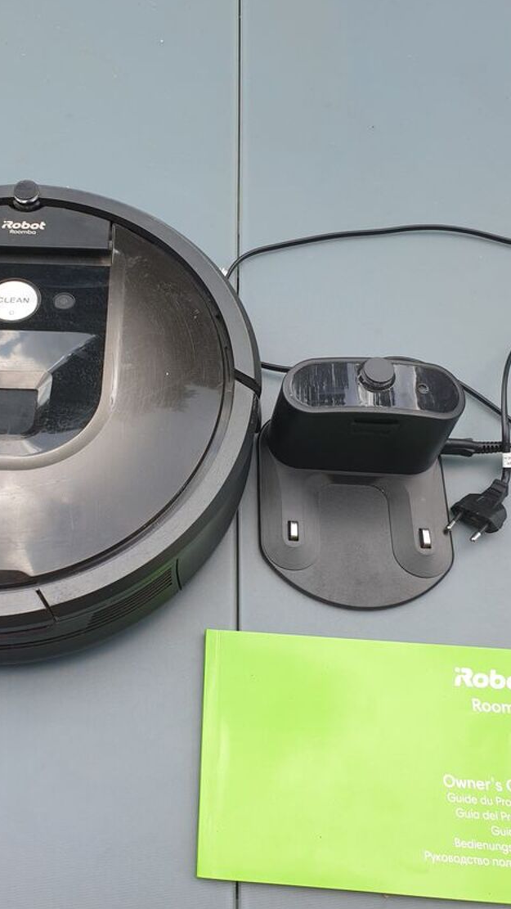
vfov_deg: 57.7
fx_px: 819
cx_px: 155
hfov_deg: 34.2
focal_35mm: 34
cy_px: 382
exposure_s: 1/263
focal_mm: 4.3
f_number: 2.4
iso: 50
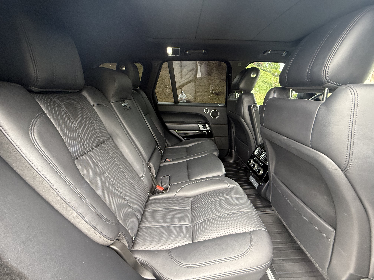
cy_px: 140
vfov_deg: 85.7
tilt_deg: -16.2
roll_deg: +2.2
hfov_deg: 102.1
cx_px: 187
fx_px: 151
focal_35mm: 14
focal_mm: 2.22
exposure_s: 1/64
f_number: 2.2
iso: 320
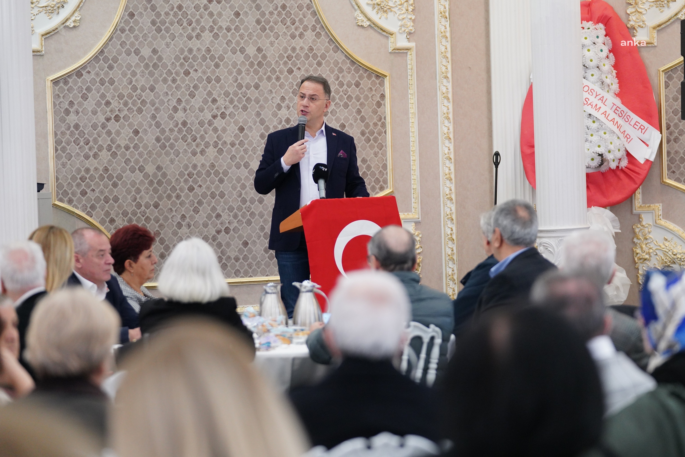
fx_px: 2359
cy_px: 228
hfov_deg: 16.5
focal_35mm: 124
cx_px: 342
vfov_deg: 11.1
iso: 2500
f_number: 2.8
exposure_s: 1/200
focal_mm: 124
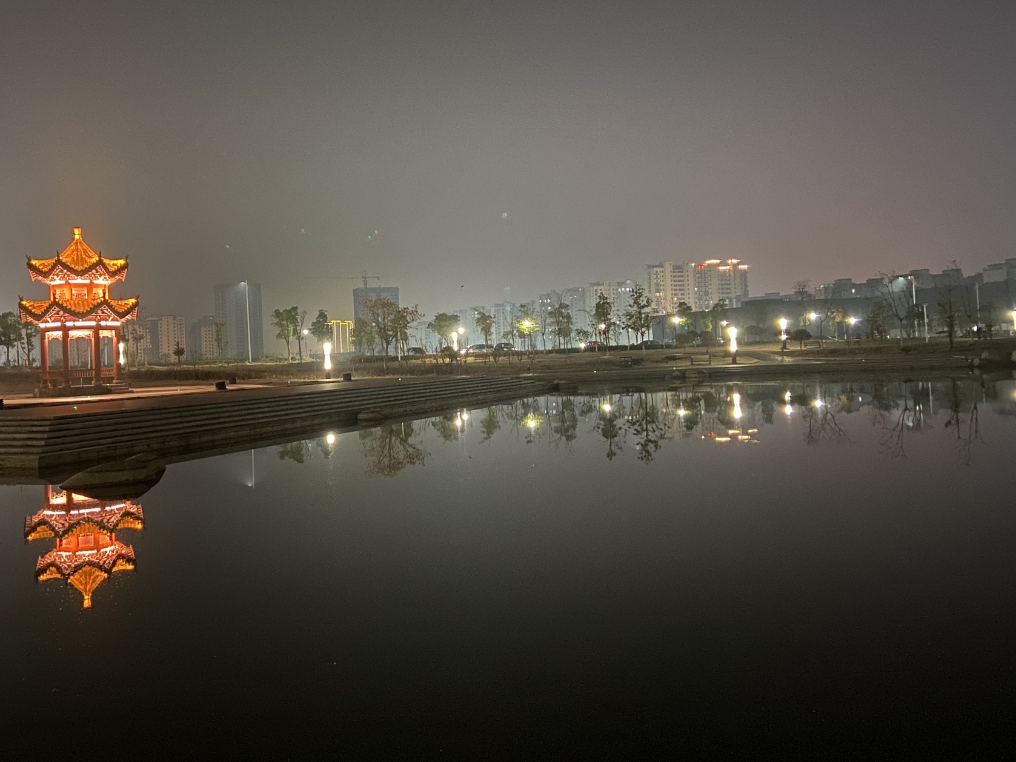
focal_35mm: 31
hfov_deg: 57.9
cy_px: 330
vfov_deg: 45.3
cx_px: 412
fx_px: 910
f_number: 1.8
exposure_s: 1/8
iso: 1000
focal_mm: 4.25
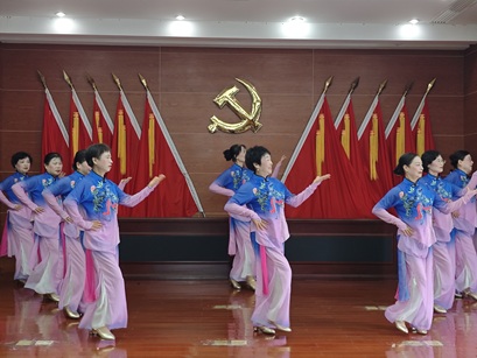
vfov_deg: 31.5
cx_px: 238
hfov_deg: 41.2
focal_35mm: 46
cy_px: 179
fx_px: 634
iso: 200
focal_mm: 6.55
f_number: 1.6
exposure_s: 1/100
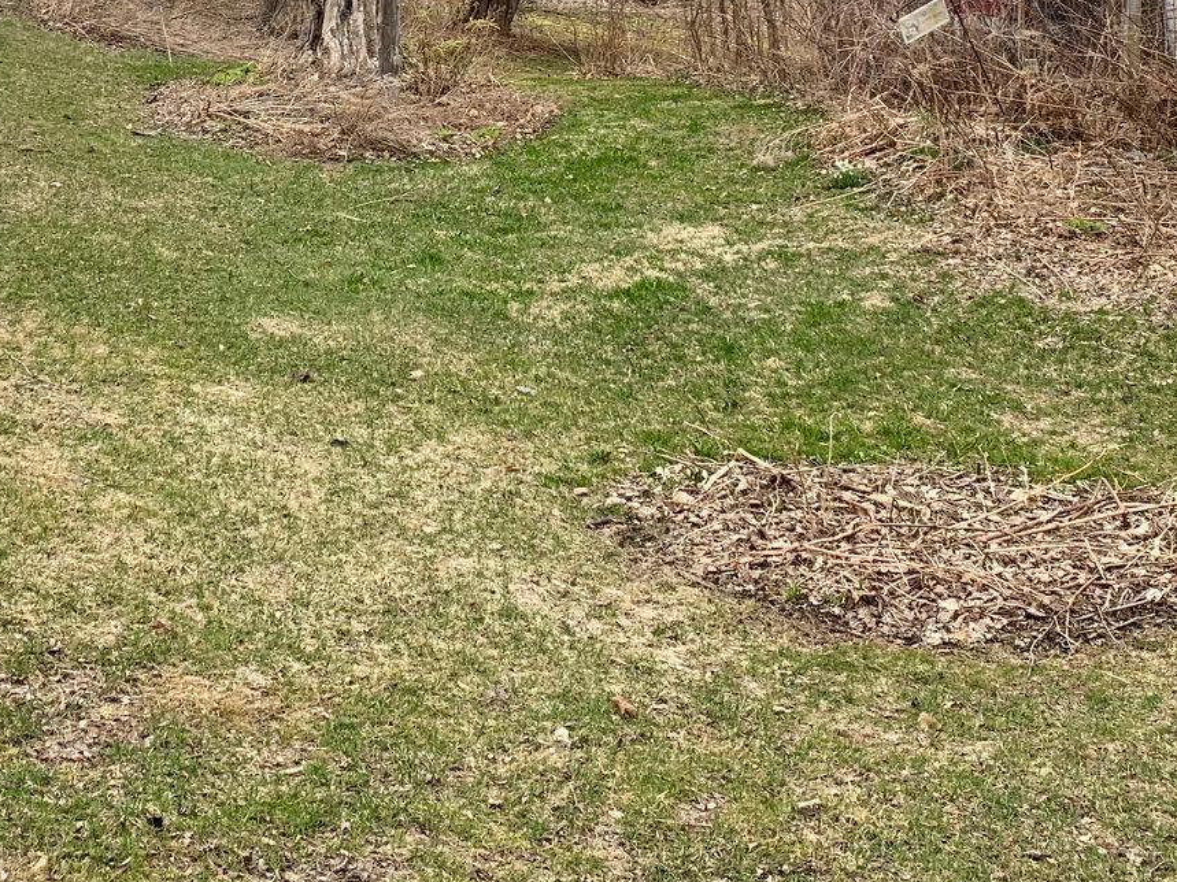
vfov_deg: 23.2
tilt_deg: -3.1
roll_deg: -0.5
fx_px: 2074
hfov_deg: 31.6
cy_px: 38
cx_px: 507
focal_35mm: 61
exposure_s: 1/202
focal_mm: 4.25
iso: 25
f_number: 1.8
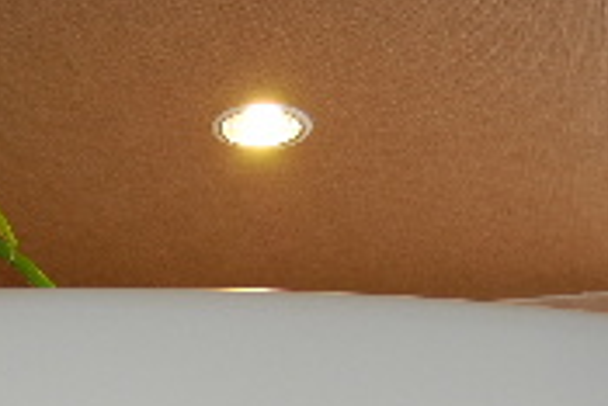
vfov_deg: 16.7
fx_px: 1301
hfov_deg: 26.0
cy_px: 533
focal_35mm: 77
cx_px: 153
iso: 400
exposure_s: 1/60
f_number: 3.5
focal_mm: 18
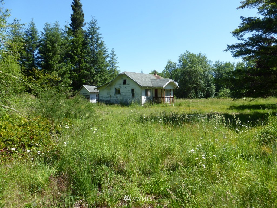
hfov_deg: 71.6
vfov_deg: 56.8
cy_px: 104
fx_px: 192
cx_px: 138
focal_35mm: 24
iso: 100
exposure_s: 1/400
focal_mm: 4.3
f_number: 4
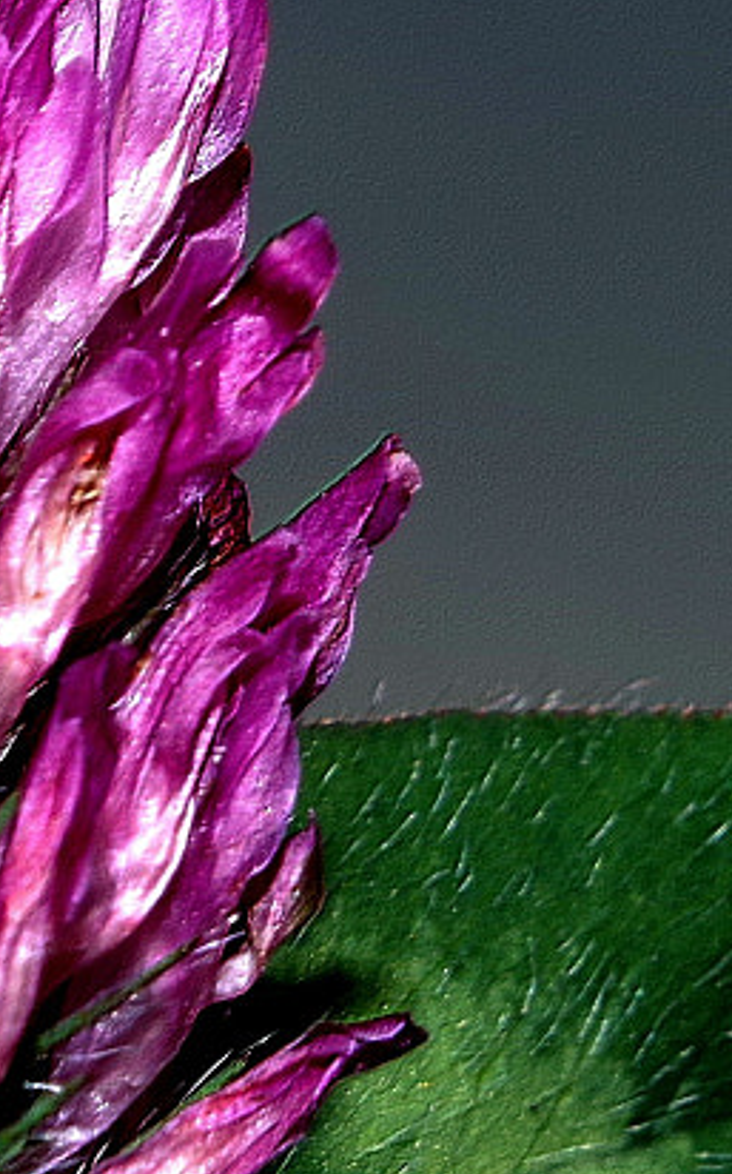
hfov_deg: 3.6
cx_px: -362
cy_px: 1218
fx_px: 11667
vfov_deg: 5.7
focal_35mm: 365
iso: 100
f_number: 20
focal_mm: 47.5
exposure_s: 1/180
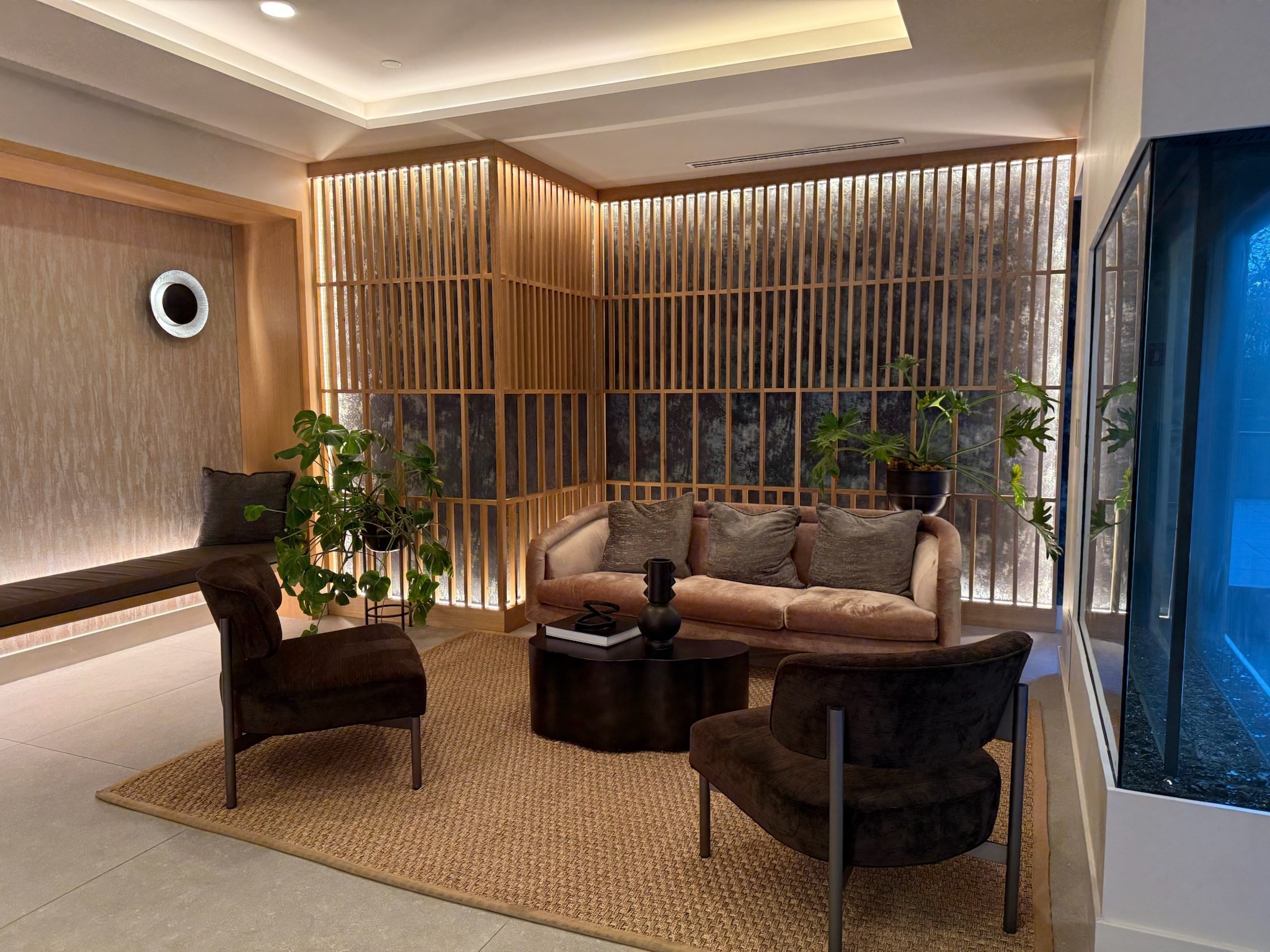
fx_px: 881
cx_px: 635
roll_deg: +0.1
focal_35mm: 24
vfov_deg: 56.8
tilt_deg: -5.4
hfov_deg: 71.6
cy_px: 476
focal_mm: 6.76
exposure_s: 1/60
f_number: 1.78
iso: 250
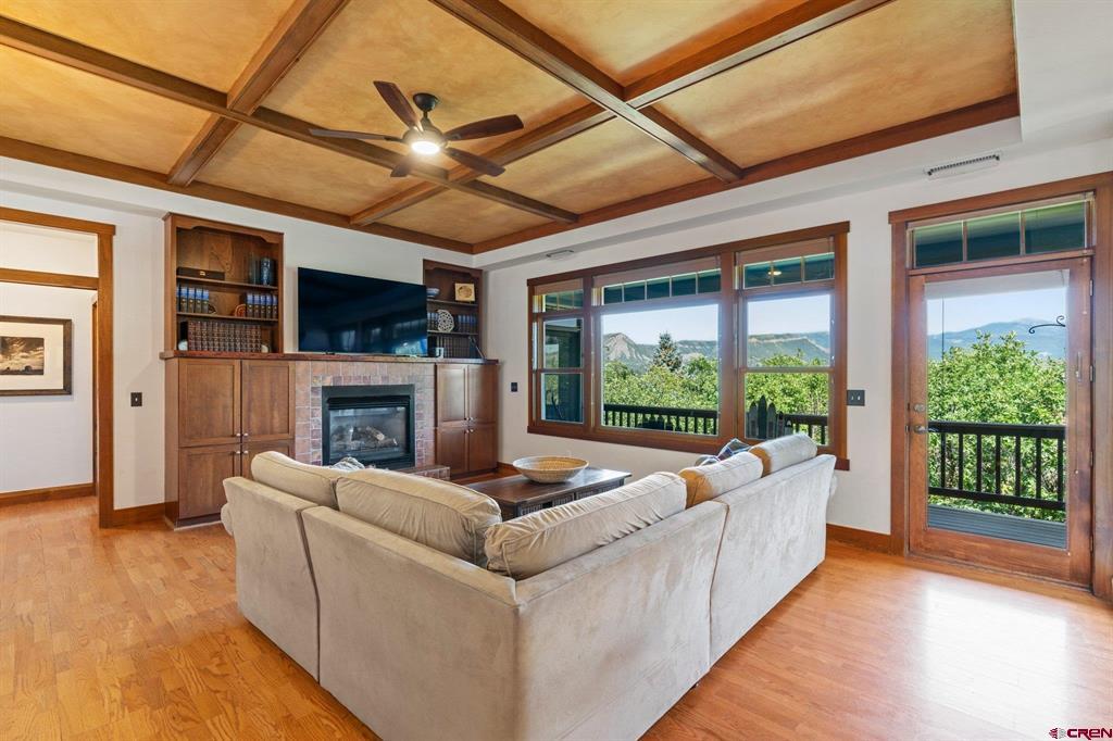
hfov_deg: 96.8
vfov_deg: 73.7
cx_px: 556
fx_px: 494
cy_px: 370
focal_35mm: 16
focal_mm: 16
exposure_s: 1/1.43
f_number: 8
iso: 400
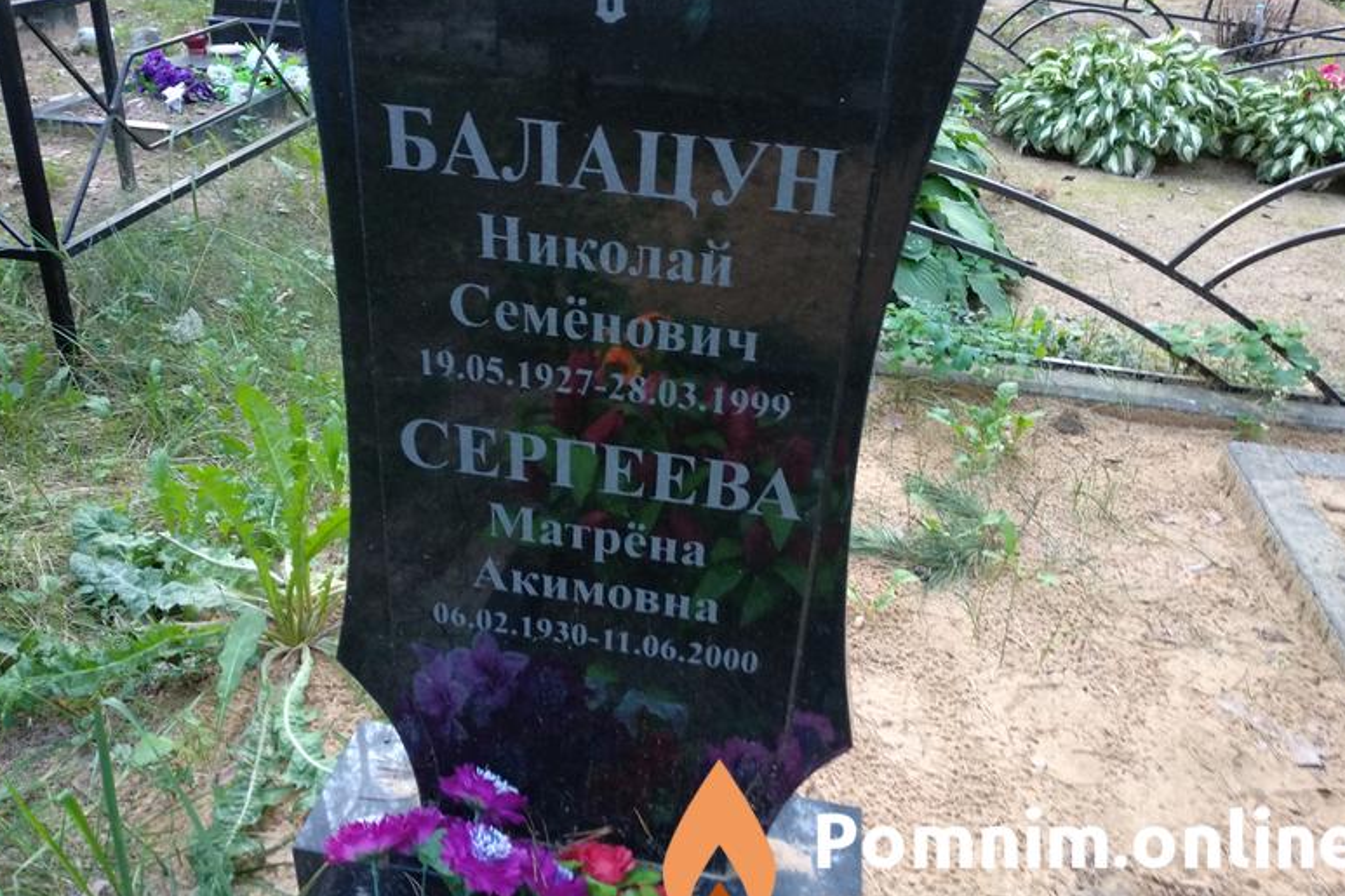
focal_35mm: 28
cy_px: 419
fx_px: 1046
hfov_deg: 65.5
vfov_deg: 46.4
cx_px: 672
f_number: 2.2
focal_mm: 3.81
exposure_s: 1/24
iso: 500
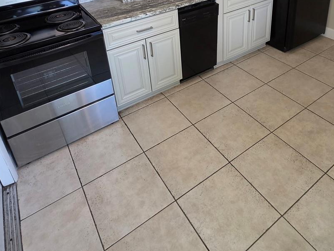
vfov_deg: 47.7
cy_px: 26
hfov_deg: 66.8
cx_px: 197
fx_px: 251
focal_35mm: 26
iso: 200
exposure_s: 1/120
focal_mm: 2.2
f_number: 1.9
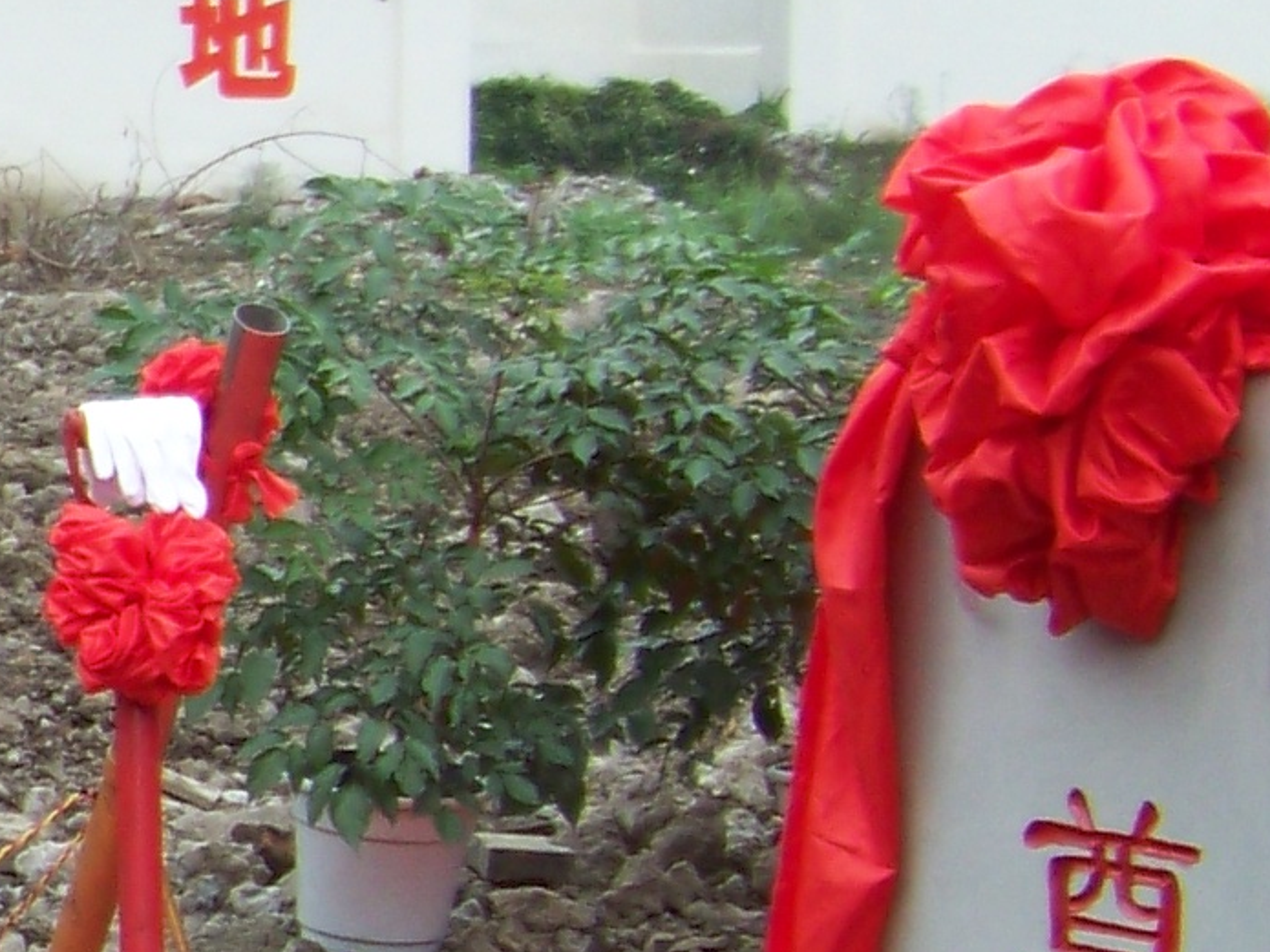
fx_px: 6199
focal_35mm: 169
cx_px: -1135
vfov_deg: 8.8
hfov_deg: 10.8
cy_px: 669
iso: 67
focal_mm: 5.85
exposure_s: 1/160
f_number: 2.8
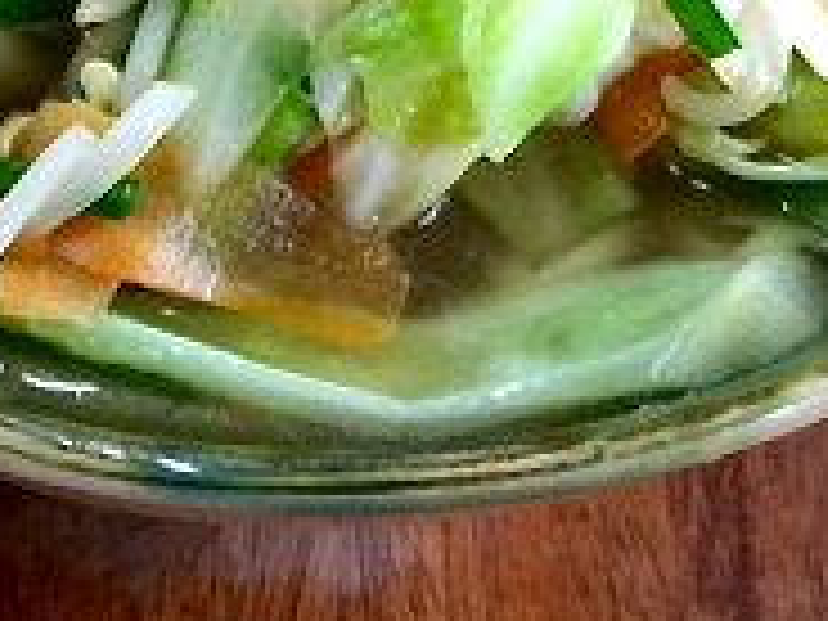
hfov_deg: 18.7
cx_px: -86
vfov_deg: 14.3
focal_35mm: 101
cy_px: -72
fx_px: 2416
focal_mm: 4.15
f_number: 2.2
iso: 64
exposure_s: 1/15
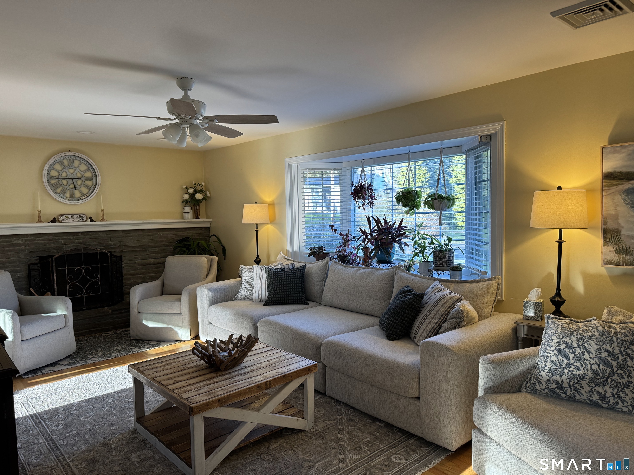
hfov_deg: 71.6
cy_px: 238
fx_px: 440
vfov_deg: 56.8
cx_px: 317
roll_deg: +1.1
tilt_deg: -4.5
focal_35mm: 24
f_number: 1.78
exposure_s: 1/120
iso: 160
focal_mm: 6.76
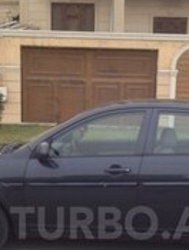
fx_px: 718
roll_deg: +0.2
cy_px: 223
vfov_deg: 19.4
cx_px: 120
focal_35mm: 99
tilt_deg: -14.9
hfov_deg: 15.0
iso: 50
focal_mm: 4.28
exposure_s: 1/120
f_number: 2.4
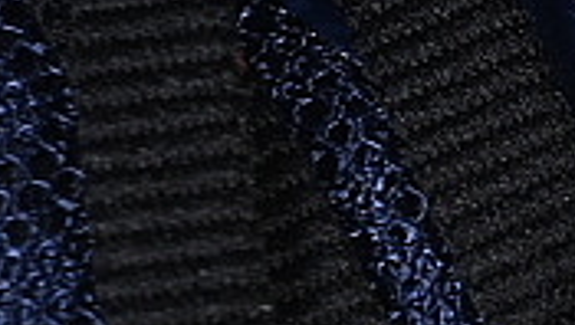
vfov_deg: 2.5
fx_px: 7390
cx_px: 1186
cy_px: 181
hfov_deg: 4.4
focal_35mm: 484
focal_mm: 50
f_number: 6.3
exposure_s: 1/60
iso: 160
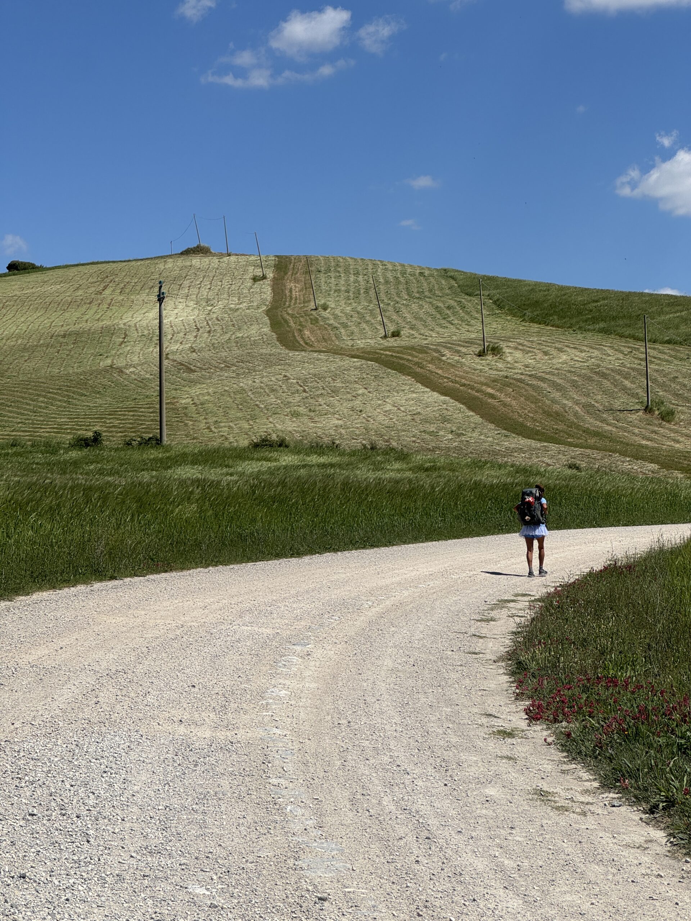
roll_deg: +1.7
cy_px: 460
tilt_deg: +4.4
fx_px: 2049
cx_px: 346
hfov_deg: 19.1
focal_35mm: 77
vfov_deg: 25.3
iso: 32
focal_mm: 9
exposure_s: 1/2137
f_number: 2.8
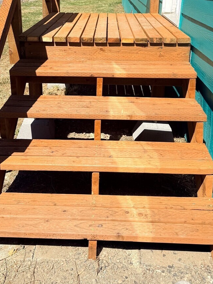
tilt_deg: -16.1
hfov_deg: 35.9
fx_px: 328
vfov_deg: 45.1
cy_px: 70
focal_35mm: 40
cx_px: 95
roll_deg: -1.2
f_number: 1.78
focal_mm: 6.76
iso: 80
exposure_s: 1/3425
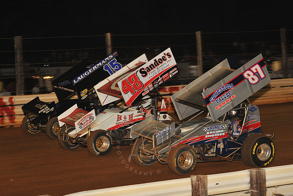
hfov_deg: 20.4
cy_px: 98
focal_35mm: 100
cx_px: 146
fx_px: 814
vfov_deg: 13.7
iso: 1000
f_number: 6.3
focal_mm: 100
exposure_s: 1/320
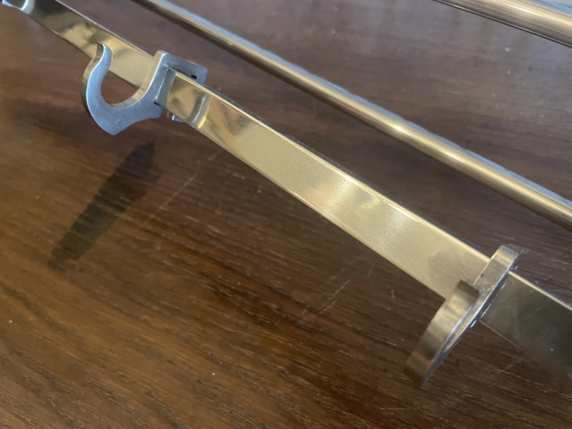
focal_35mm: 26
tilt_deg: -50.2
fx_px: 430
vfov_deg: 53.1
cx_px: 286
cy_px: 214
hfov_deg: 67.3
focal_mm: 4.2
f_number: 1.6
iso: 500
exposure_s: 1/25
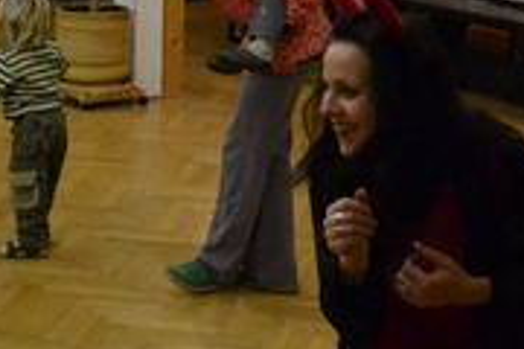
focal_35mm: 120
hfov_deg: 15.0
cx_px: -390
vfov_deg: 11.4
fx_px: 1747
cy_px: 201
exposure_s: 1/200
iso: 3200
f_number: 3.5
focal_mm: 18
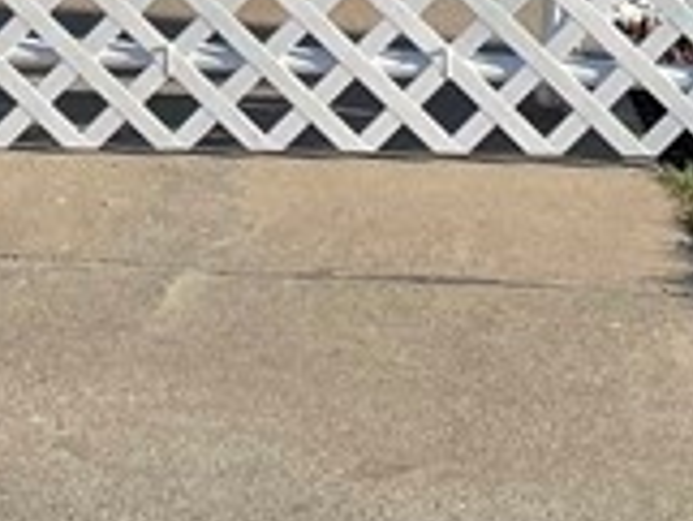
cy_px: -896
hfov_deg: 11.9
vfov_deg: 8.0
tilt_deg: -0.4
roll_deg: -0.2
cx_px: 146
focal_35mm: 165
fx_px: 3306
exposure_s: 1/3401
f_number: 1.6
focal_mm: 4.2
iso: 32
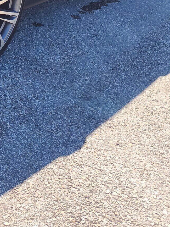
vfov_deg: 24.3
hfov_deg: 19.1
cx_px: -74
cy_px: -75
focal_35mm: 69
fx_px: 452
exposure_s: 1/518
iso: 50
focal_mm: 6.14
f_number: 1.65
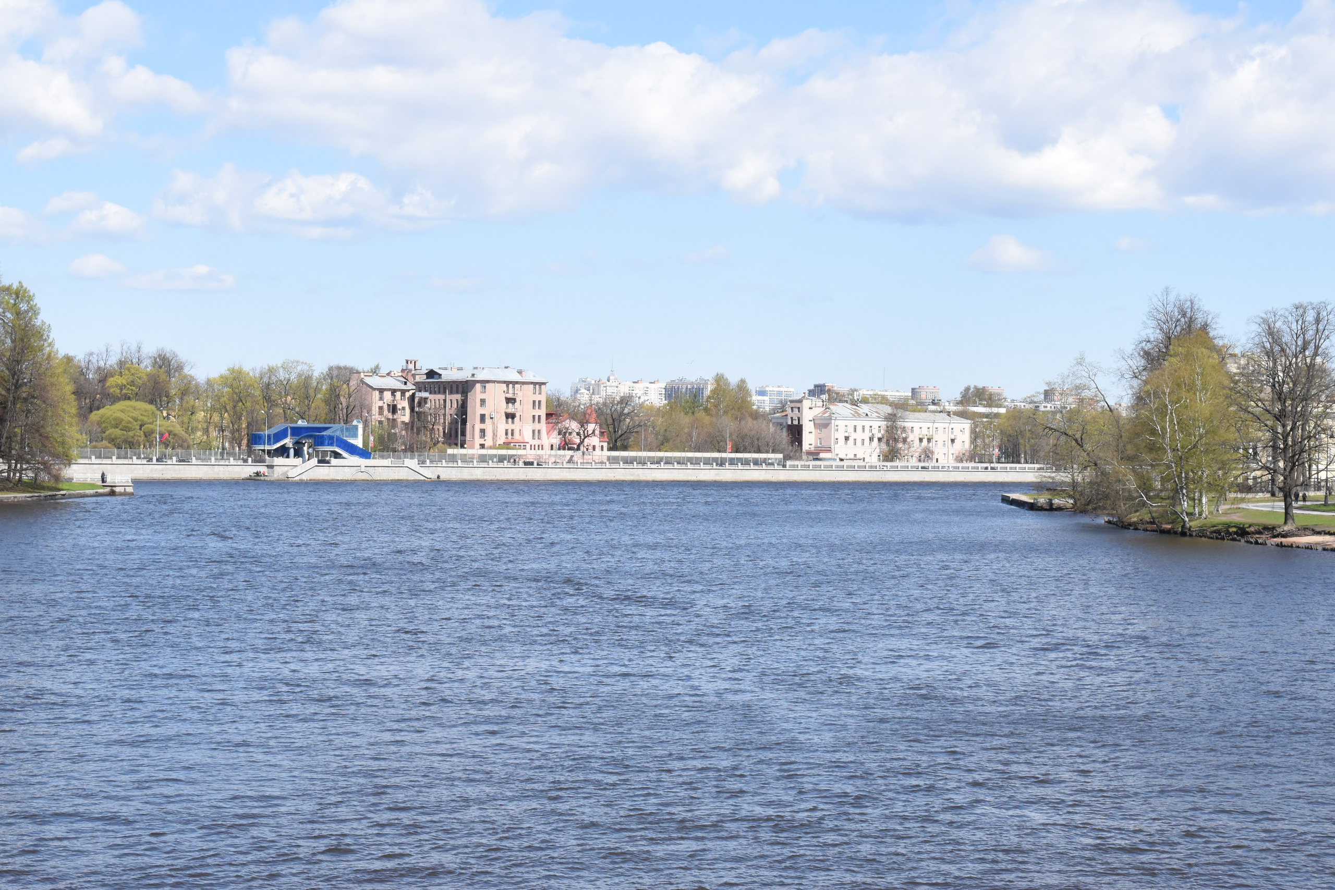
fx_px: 2559
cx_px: 668
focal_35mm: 69
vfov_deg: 19.7
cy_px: 445
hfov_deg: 29.2
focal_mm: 46
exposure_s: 1/800
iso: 800
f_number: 14
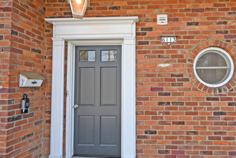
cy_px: 76
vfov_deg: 55.1
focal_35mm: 23
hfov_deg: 75.2
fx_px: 151
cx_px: 143
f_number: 10
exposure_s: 1/125
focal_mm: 17
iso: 400
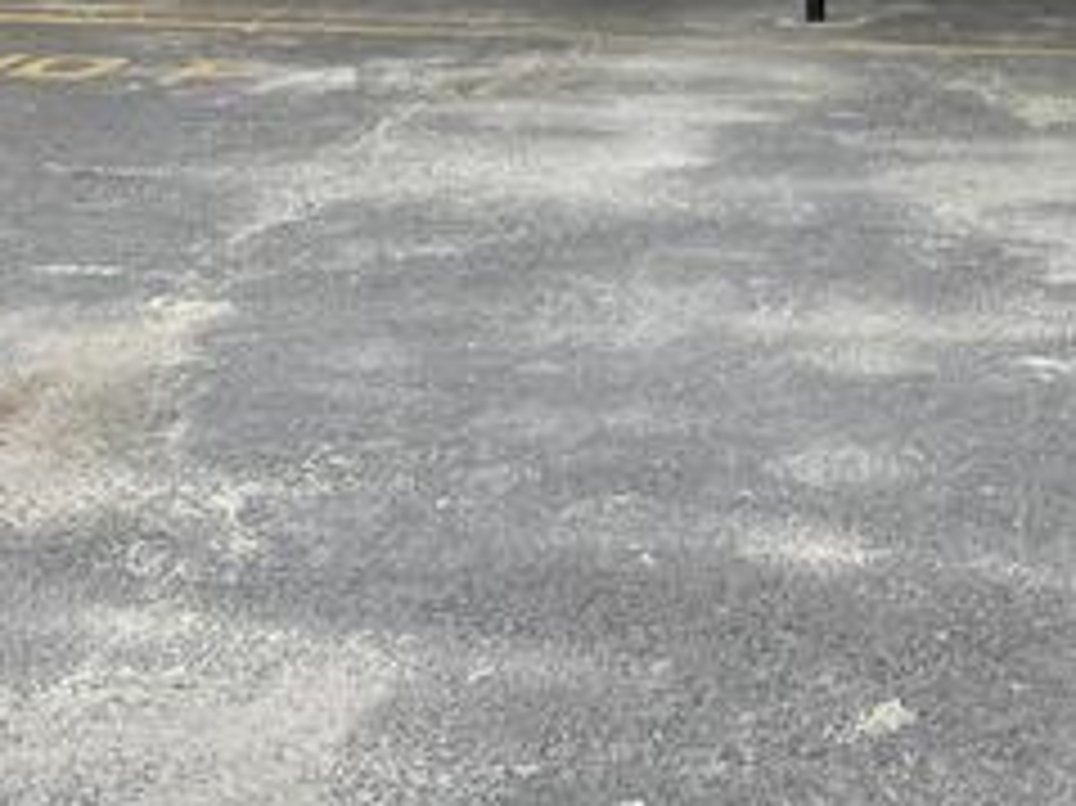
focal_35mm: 87
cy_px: -248
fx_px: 2703
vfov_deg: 16.1
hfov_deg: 22.3
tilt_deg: -2.6
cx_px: 792
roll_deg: +0.3
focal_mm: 5.1
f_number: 1.6
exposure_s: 1/1086
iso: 50
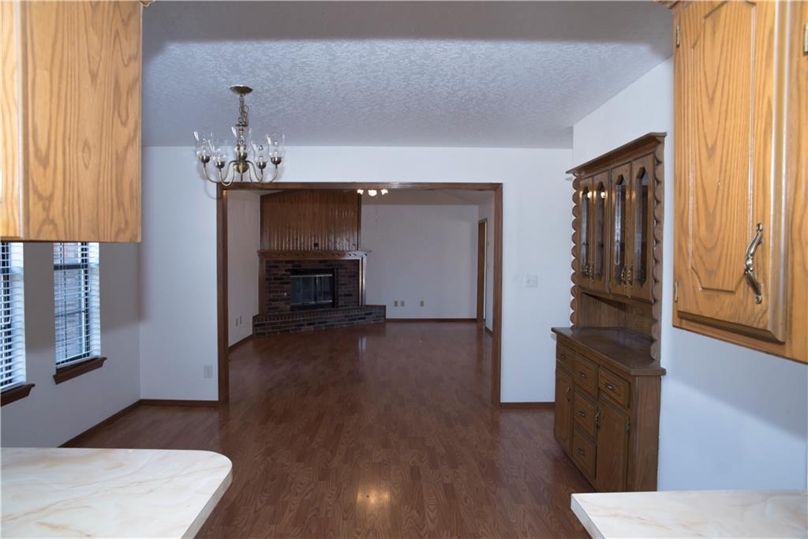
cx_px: 404
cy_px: 270
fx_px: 539
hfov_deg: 73.7
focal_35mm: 24
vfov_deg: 53.1
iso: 200
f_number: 9
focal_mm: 24
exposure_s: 1/20
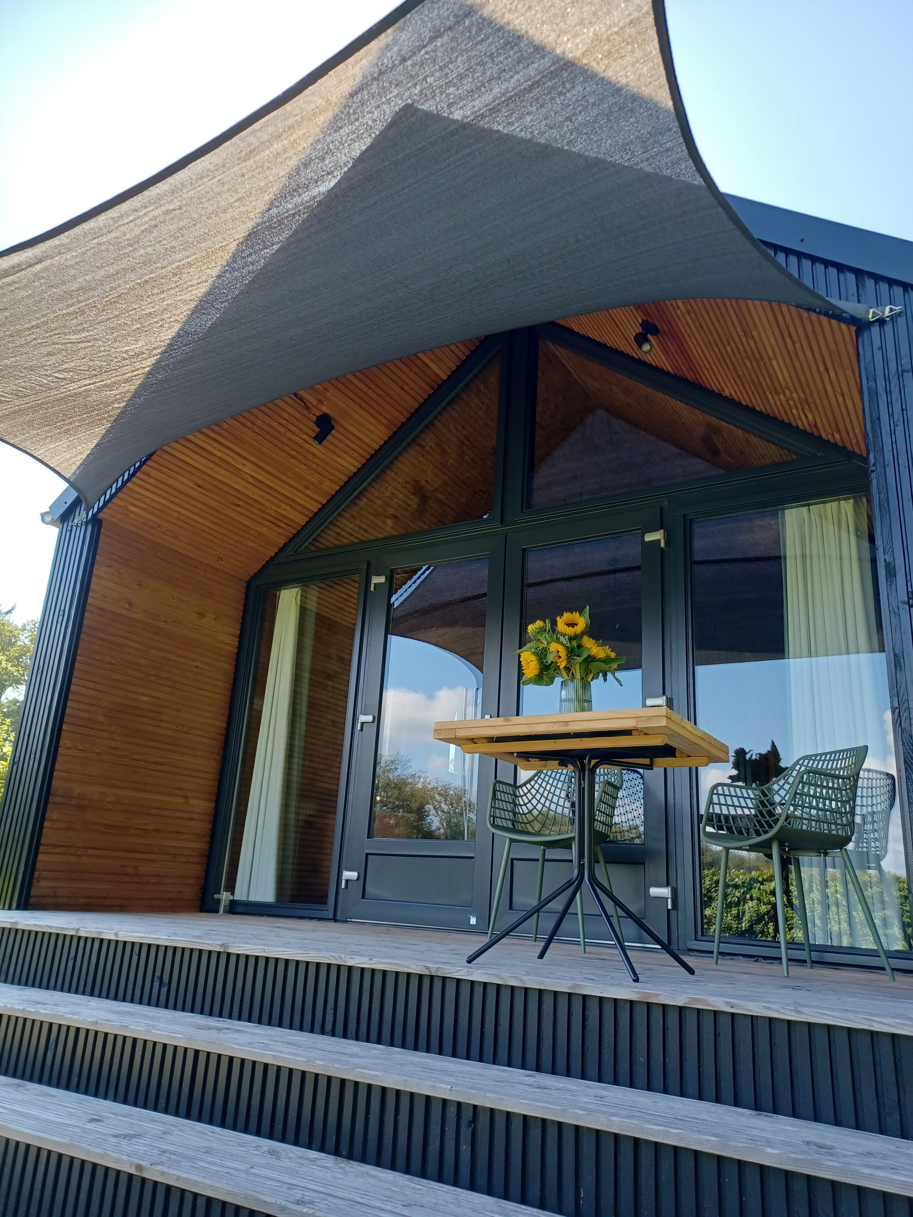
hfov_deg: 54.9
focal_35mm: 25
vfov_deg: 69.4
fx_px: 879
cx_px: 456
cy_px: 608
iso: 50
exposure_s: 1/100
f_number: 1.8
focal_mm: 4.6
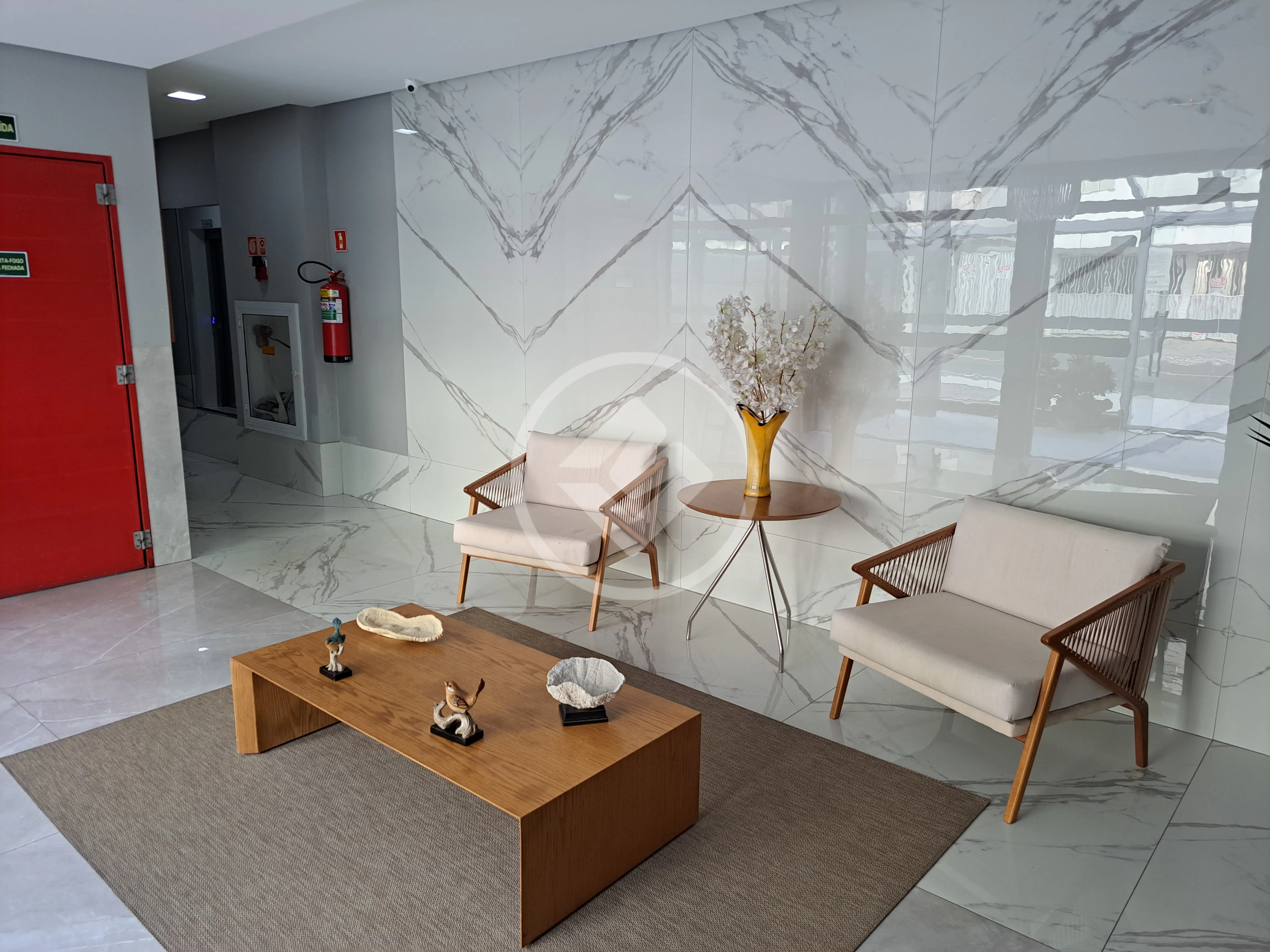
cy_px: 476
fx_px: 881
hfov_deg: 71.6
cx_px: 635
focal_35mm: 24
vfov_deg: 56.8
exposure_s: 1/60
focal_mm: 5.23
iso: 100
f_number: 1.8
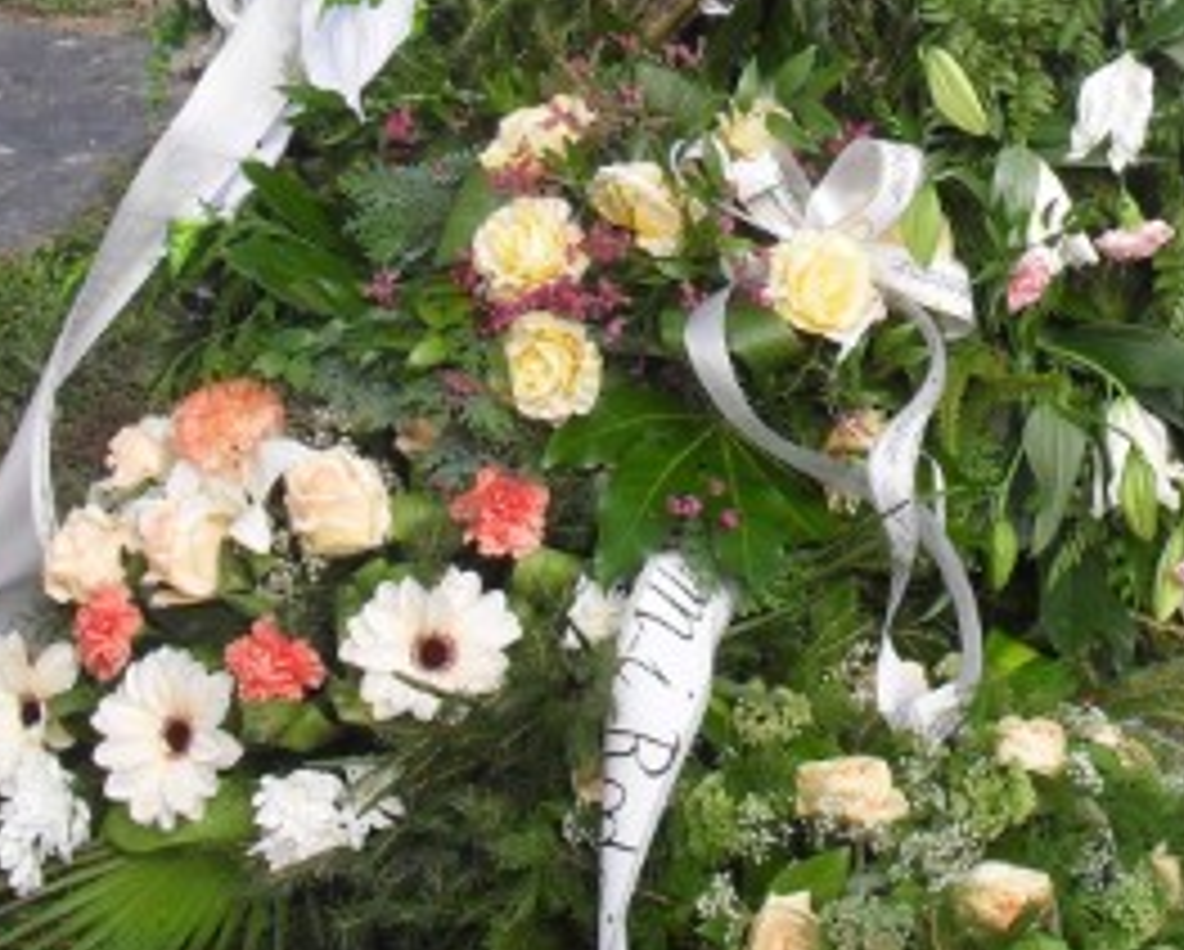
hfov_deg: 22.2
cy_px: 32
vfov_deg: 18.1
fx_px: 2912
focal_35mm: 83
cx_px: 1152
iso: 100
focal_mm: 6.3
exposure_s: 1/125
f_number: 8.4
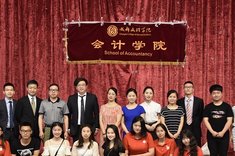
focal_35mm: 71
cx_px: 98
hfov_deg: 28.4
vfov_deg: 19.1
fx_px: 463
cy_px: 110
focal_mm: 32
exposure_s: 1/60
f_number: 4.2
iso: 1400
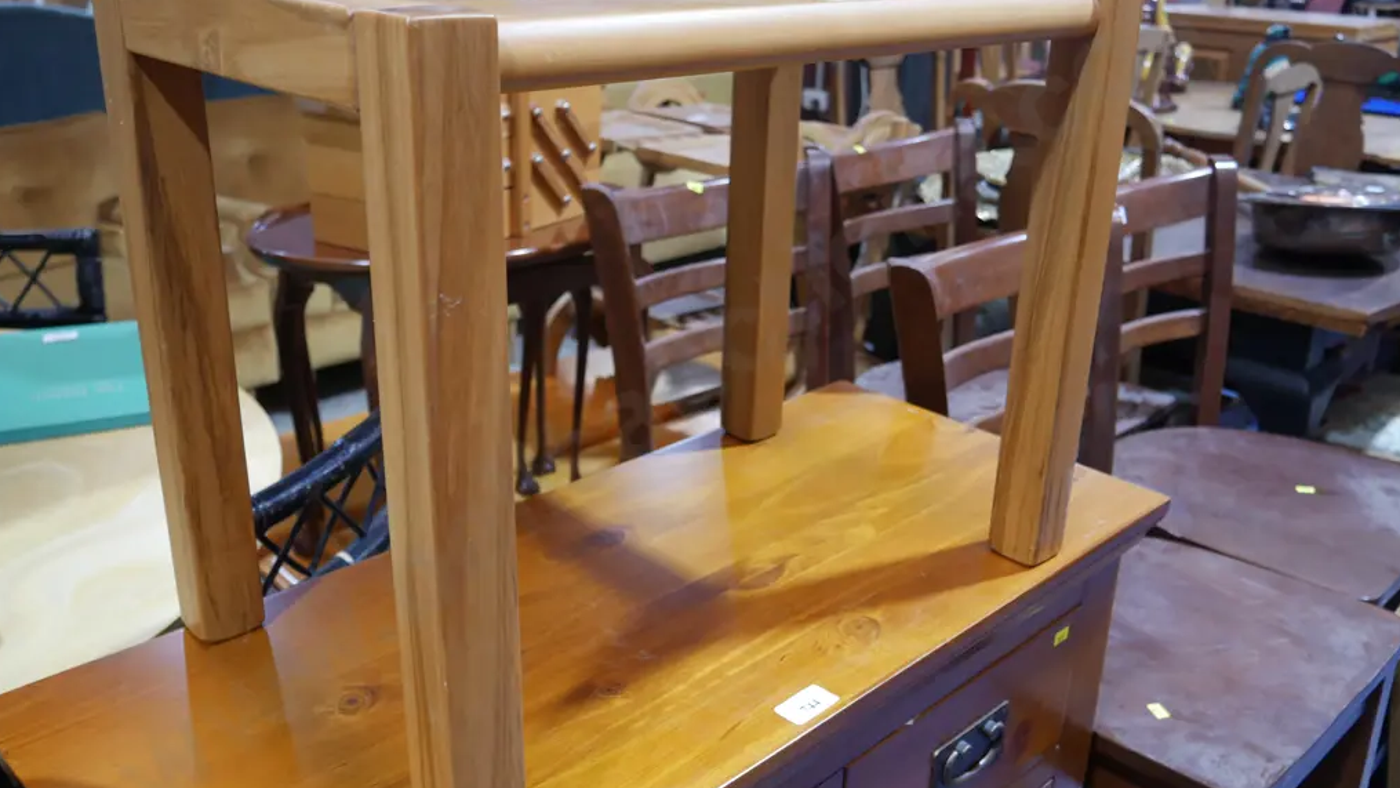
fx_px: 1225
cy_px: 373
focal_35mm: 33
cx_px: 698
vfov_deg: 35.6
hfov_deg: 59.5
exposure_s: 1/60
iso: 500
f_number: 3.6
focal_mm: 15
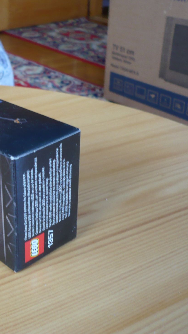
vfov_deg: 40.6
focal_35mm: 51
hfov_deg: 22.6
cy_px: 167
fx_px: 452
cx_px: 0
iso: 100
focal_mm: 5.8
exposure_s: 1/20
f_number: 2.8
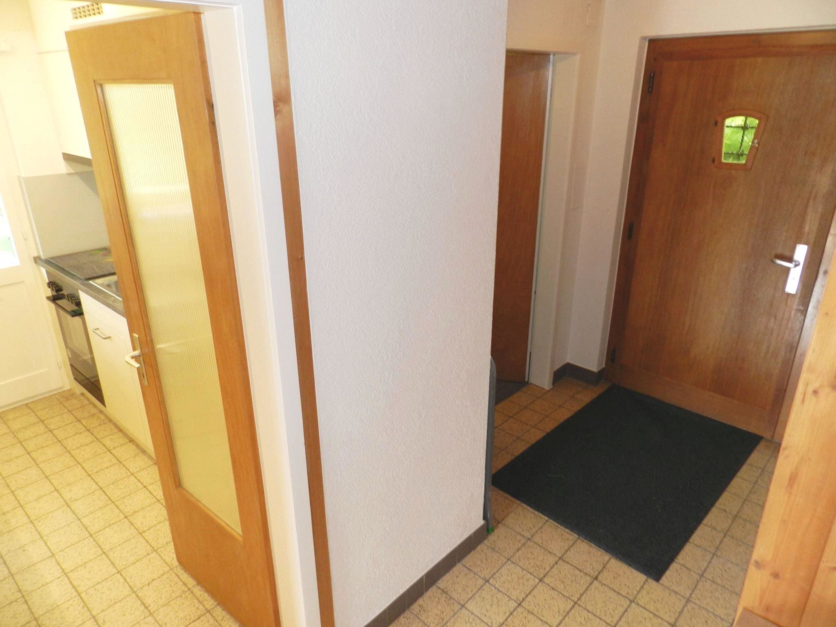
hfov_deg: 73.9
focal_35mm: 23
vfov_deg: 58.9
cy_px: 314
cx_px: 418
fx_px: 555
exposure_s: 1/30
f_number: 3.4
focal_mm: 4
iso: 200
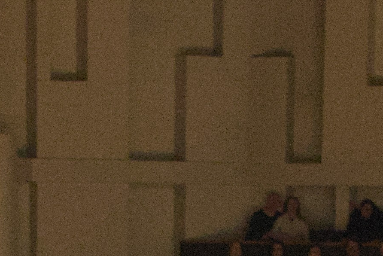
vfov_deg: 6.8
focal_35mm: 182
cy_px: 792
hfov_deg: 11.3
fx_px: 1937
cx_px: 129
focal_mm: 18
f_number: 3.5
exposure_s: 1/30
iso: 3600
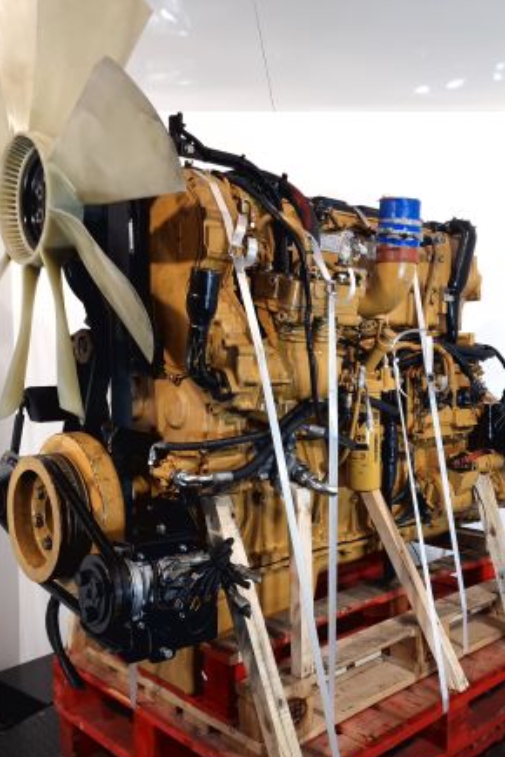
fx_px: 694
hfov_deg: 39.6
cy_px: 390
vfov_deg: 57.2
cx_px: 331
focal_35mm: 33
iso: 64
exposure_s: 1/50
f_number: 1.8
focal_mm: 6.4
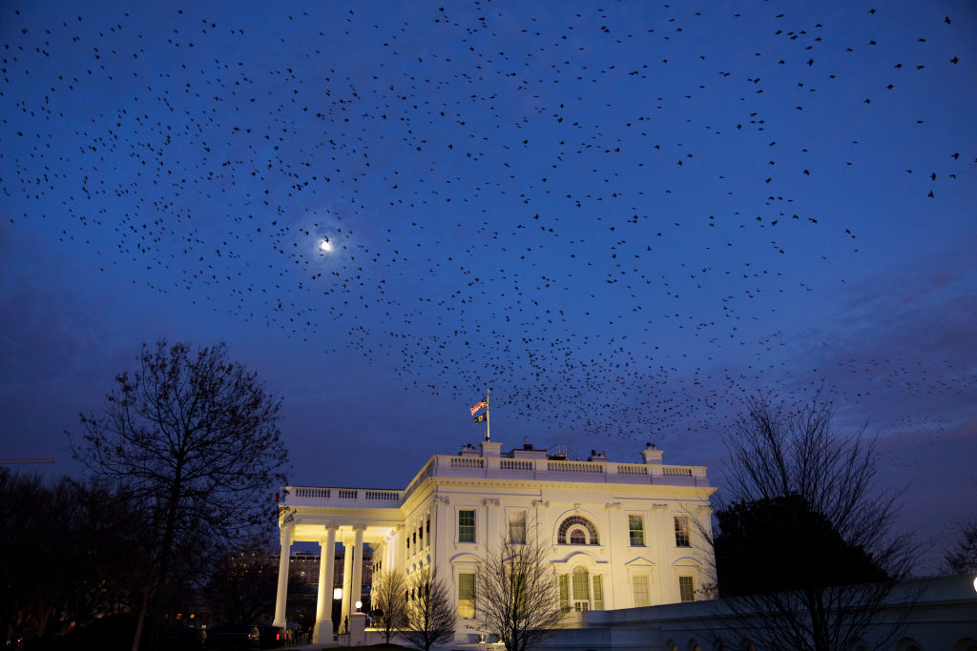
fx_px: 787
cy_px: 326
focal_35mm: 29
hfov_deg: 63.7
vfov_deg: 45.0
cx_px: 488
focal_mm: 29
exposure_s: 1/250
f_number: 2.8
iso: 2500
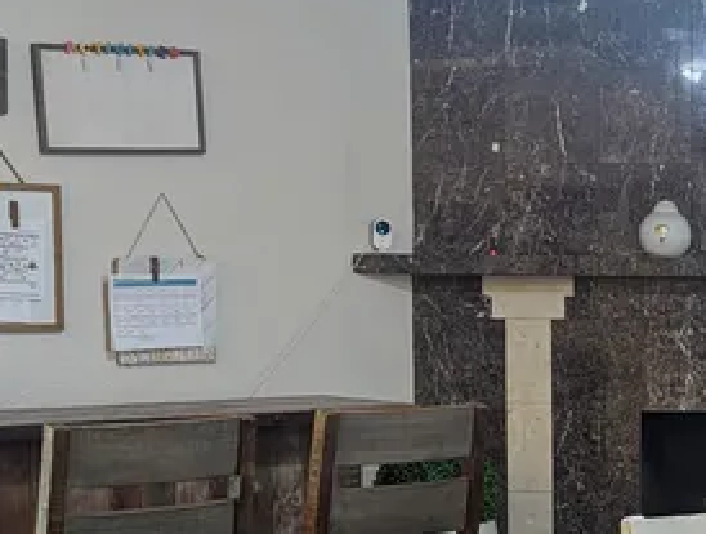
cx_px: 732
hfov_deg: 22.2
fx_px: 1718
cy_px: 466
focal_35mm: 84
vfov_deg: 17.4
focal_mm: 6.8
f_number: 1.9
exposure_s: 1/24
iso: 103
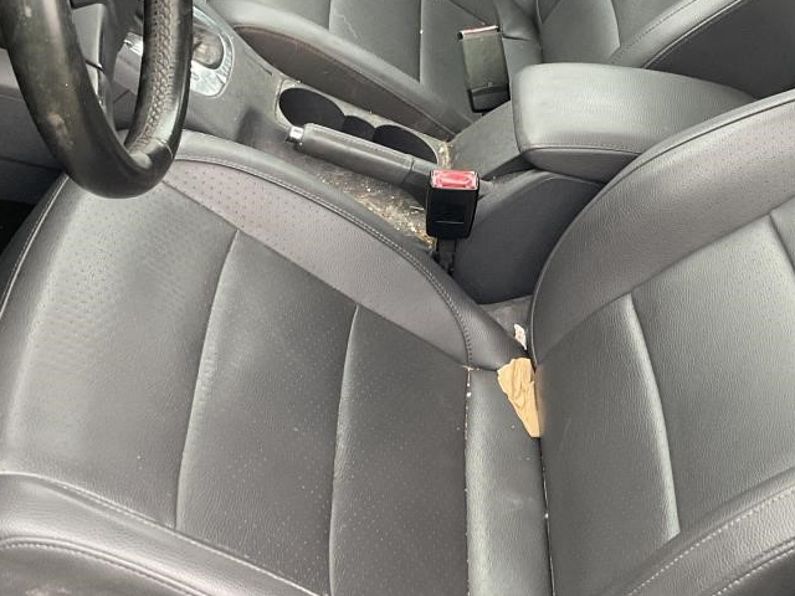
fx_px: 1332
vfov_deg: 24.9
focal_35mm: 58
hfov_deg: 32.8
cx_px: 563
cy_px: 133
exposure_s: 1/60
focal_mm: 3
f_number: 1.8
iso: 125
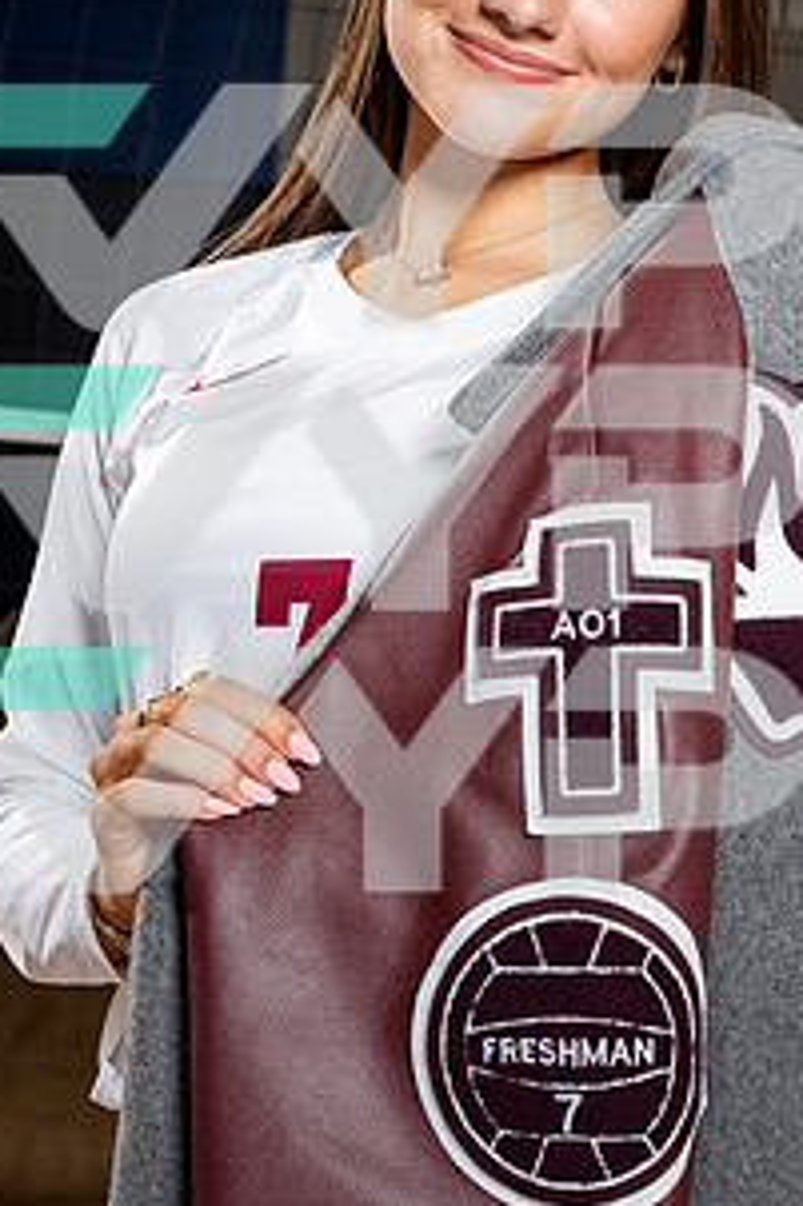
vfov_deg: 24.7
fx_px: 2747
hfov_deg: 16.6
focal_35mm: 82
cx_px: 507
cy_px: 491
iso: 100
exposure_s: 1/250
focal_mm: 55
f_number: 8
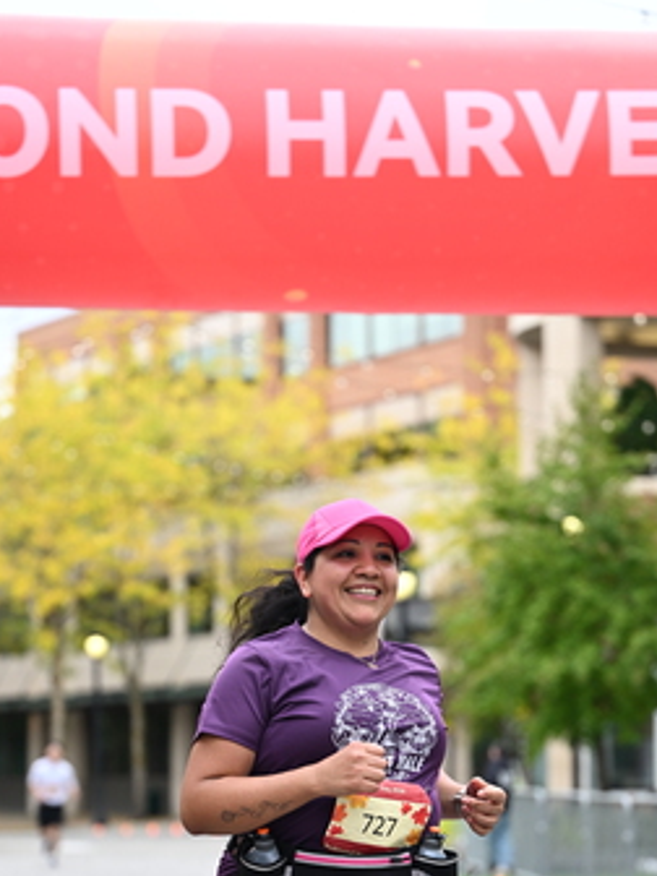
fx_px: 3189
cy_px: 707
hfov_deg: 11.8
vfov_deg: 15.5
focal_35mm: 126
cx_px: 351
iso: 640
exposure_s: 1/1600
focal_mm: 80
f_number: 2.8
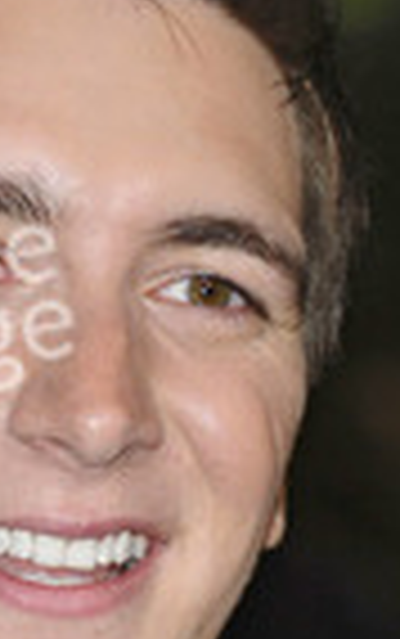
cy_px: 558
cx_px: -25
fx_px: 6911
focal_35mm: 397
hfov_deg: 3.3
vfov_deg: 5.3
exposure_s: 1/160
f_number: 5
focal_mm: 92
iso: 400
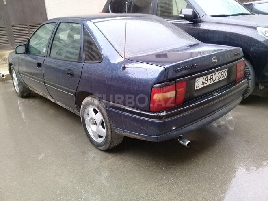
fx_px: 240
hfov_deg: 58.4
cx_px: 134
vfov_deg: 45.4
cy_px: 100
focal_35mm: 31
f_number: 2.2
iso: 125
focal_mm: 3.3
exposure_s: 1/33
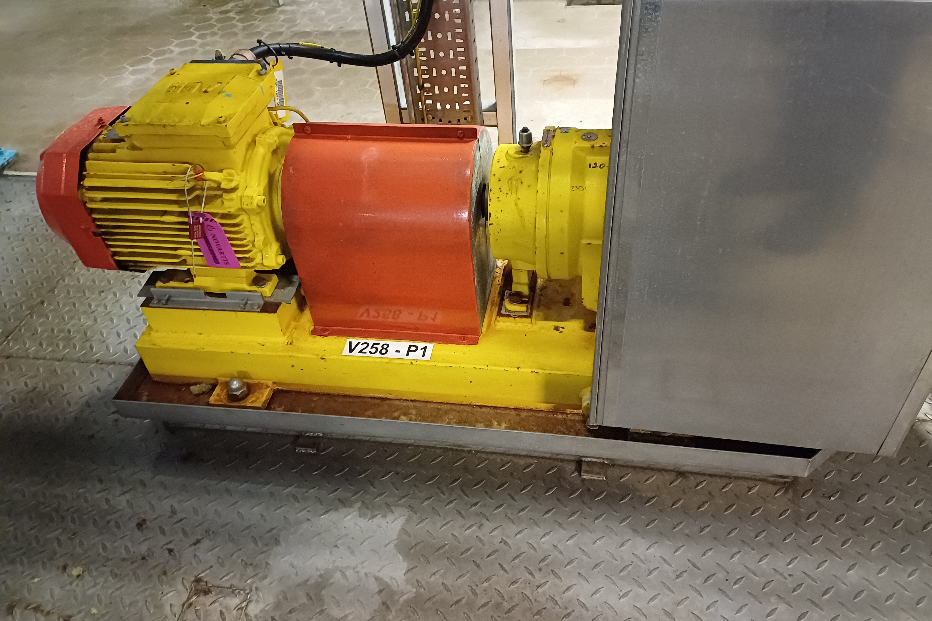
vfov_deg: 47.9
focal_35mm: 27
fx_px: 699
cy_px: 279
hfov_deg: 67.4
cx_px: 481
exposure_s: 1/20
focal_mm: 4.65
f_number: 1.8
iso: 1600
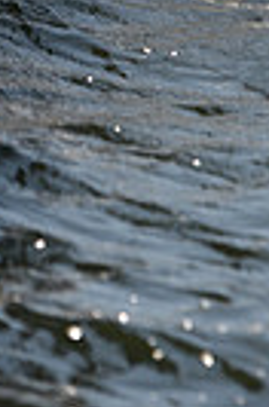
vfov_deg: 3.5
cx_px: 154
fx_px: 6647
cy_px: -343
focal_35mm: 590
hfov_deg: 2.3
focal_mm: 135
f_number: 4
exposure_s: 1/1600
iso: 250
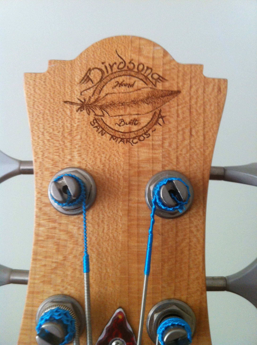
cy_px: 172
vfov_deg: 52.7
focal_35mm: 35
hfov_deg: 40.6
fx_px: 347
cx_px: 128
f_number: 2.8
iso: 200
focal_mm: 3.85
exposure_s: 1/15
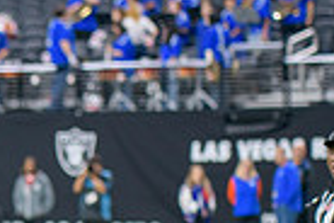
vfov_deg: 2.6
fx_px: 4889
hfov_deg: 3.9
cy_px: 285
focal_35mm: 527
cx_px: -201
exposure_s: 1/400
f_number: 2.8
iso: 1000
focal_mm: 125
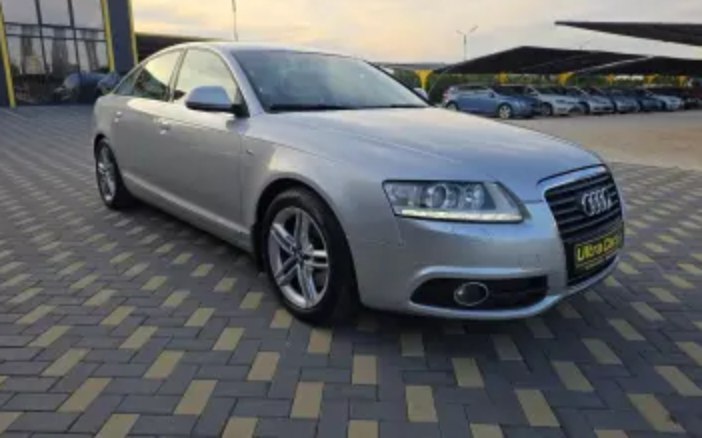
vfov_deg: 49.1
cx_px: 350
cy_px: 196
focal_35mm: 25
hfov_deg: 72.6
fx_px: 478
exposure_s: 1/1279
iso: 80
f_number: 1.7
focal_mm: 6.25
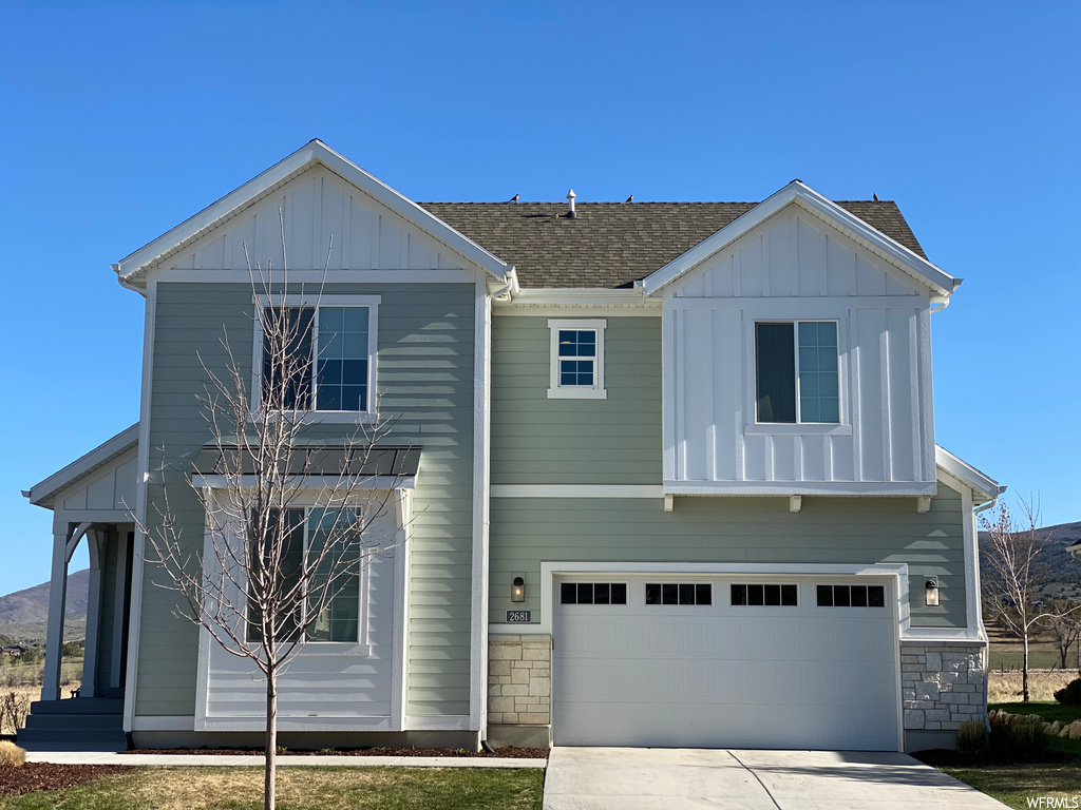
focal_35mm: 52
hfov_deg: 36.8
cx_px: 540
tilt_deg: +8.9
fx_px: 1624
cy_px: 405
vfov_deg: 28.0
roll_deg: -0.9
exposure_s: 1/1261
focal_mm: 6
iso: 20
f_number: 2
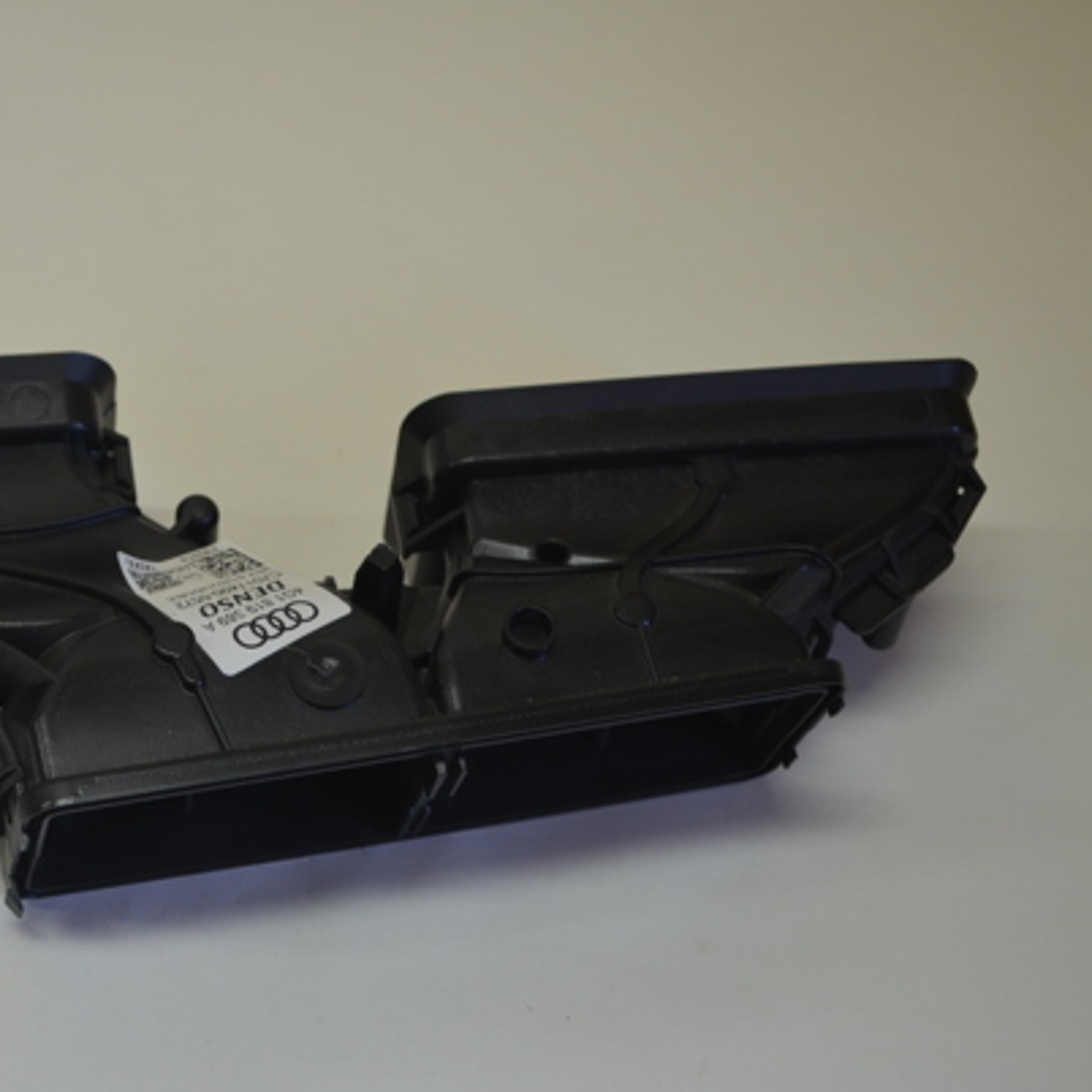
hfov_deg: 21.1
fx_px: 2891
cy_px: 569
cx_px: 225
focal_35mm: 81
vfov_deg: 21.4
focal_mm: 40
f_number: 5.3
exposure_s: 1/60
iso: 500
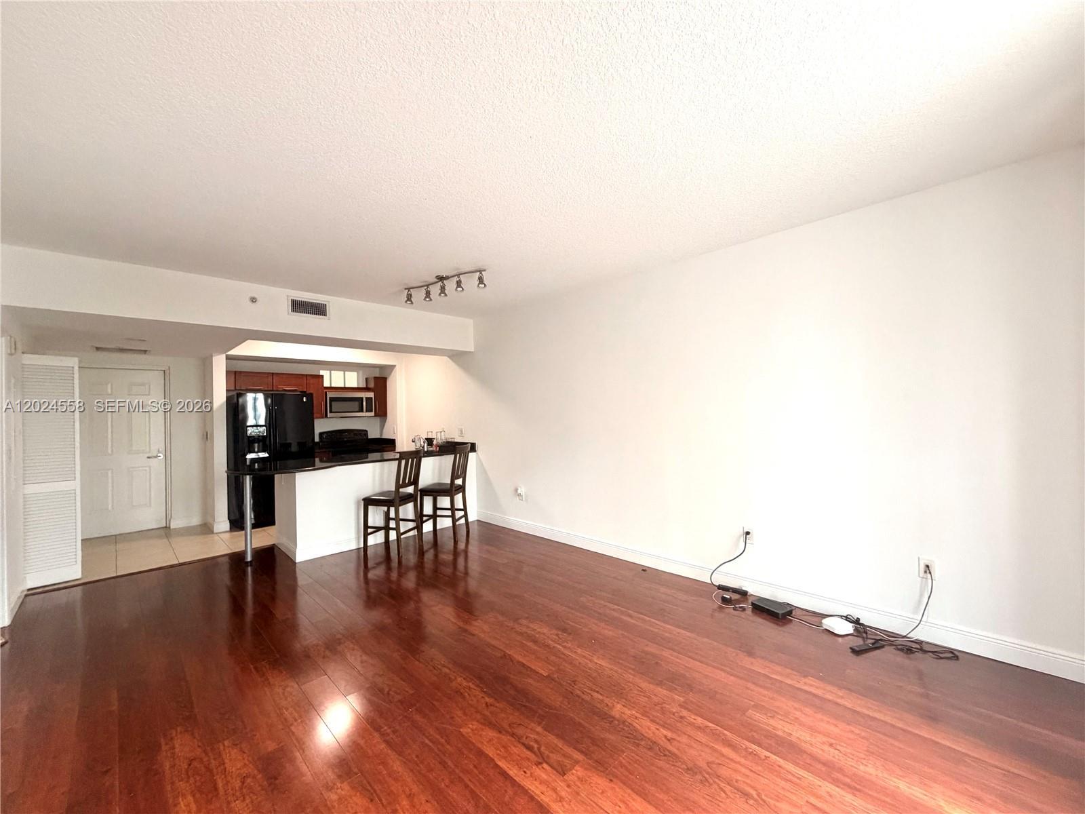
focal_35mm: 14
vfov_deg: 85.7
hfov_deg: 102.1
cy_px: 407
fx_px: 439
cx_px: 542
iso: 250
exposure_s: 1/121
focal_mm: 2.22
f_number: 2.2
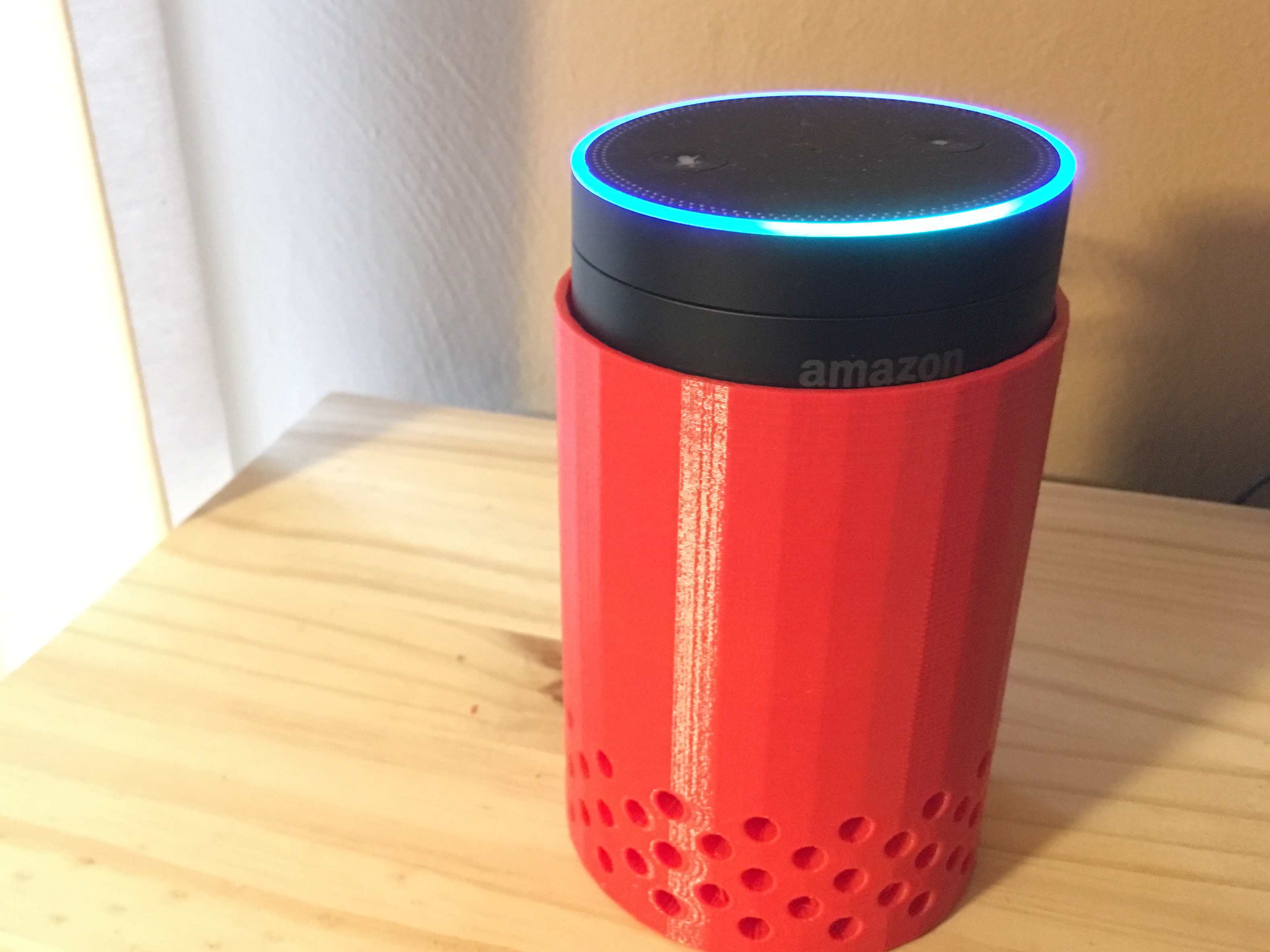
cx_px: 479
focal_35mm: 37
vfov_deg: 38.6
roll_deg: +2.3
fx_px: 1357
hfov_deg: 49.7
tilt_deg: -27.8
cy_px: 518
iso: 250
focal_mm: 4.15
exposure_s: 1/4
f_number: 2.2
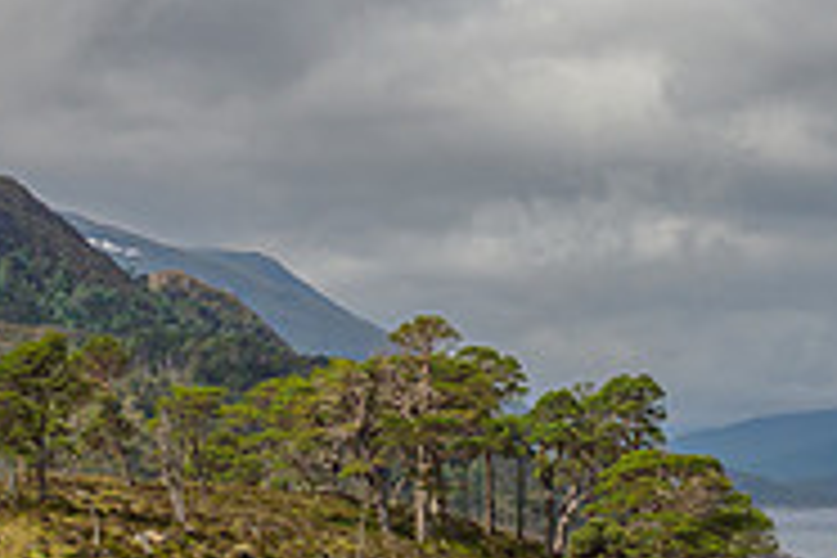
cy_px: 71
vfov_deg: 8.4
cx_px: 986
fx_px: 3766
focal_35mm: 162
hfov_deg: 12.4
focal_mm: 25
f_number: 7.1
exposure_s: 1/160
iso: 200
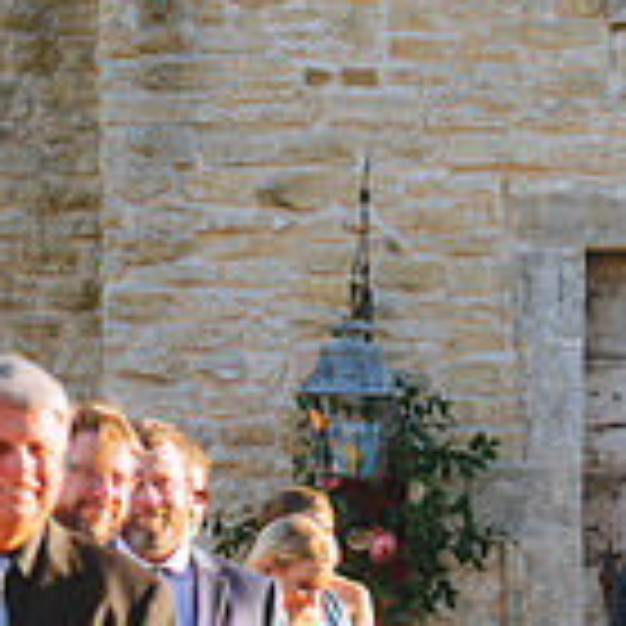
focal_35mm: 279
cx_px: 860
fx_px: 5708
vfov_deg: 6.2
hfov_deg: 6.2
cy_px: 725
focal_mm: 70
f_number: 3.5
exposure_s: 1/640
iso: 100
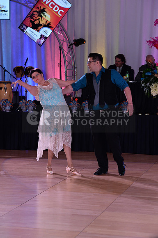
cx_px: 79
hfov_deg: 13.0
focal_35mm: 105
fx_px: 693
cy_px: 119
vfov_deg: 19.5
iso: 2000
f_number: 5
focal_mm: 105
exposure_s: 1/250
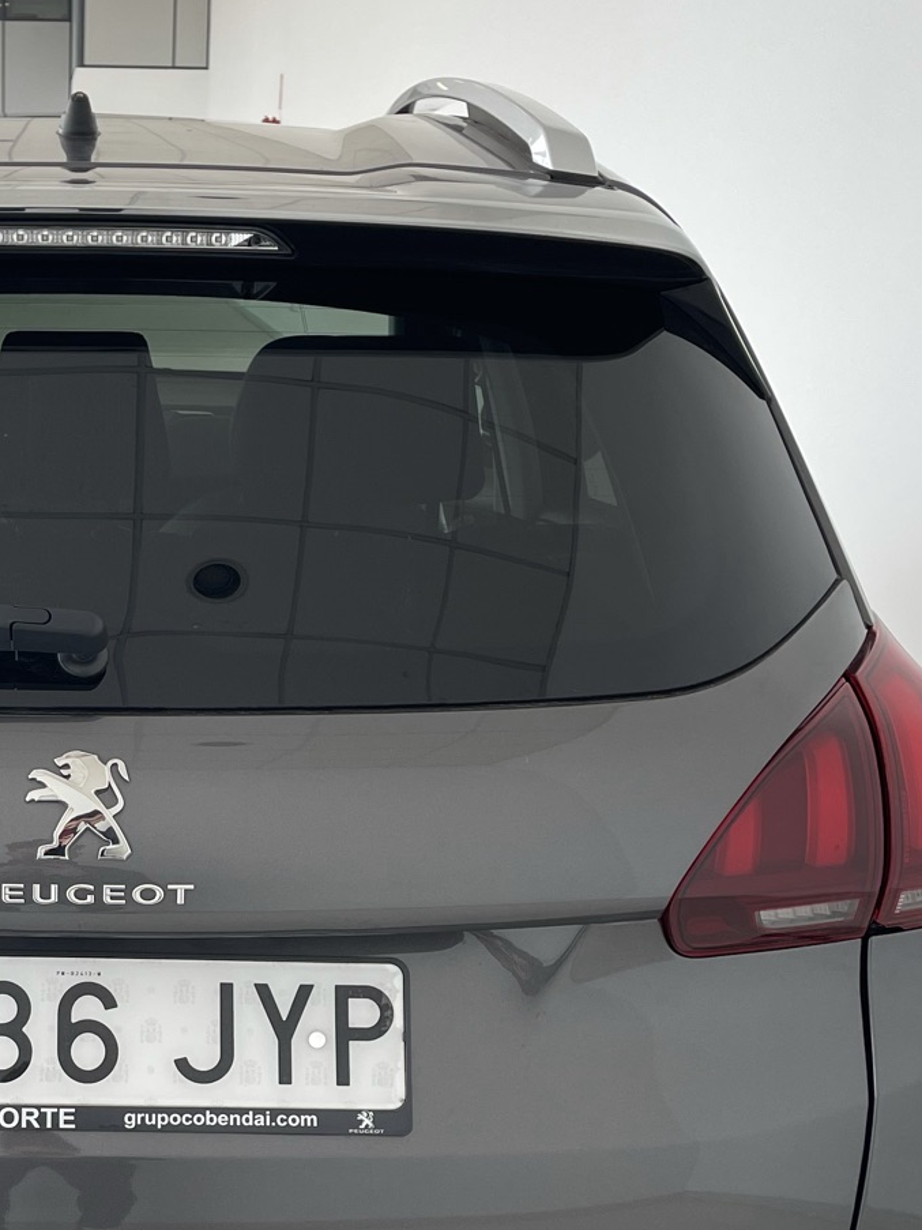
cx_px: 86
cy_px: 924
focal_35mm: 59
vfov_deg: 32.1
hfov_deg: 24.1
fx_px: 2096
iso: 32
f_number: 1.6
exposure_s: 1/121
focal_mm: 5.1
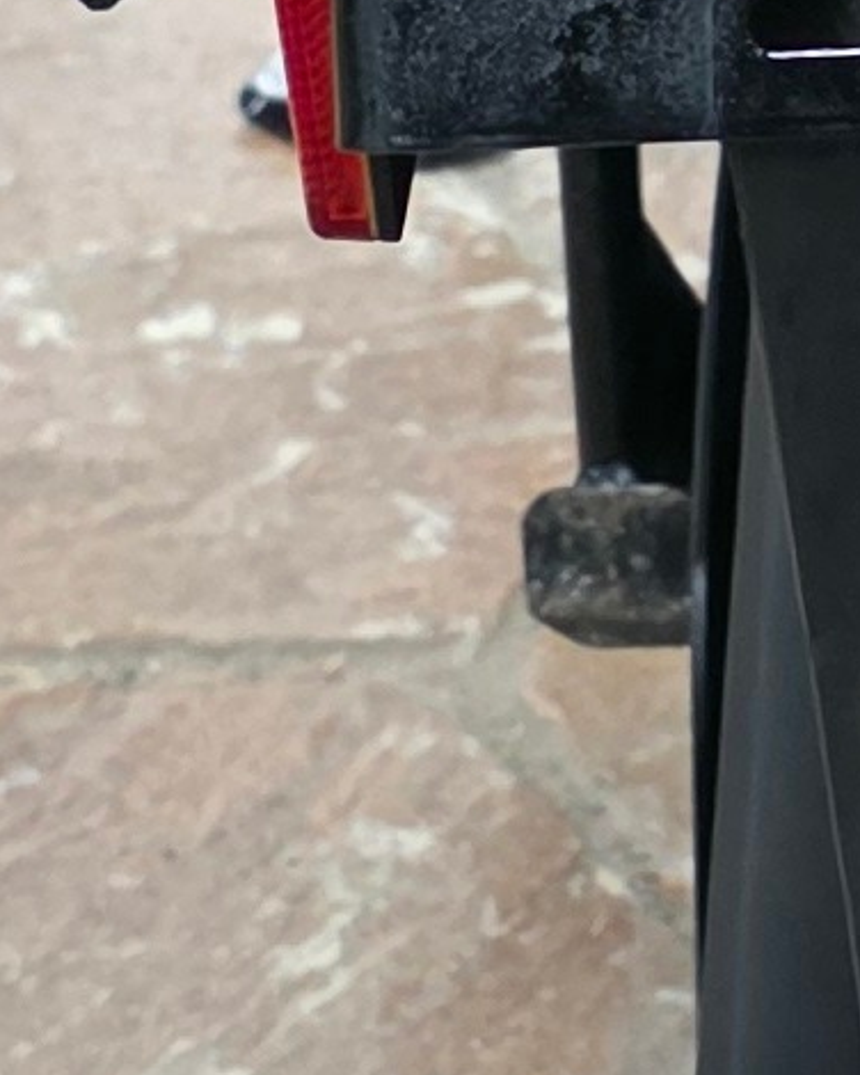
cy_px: -254
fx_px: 6077
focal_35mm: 191
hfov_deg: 7.8
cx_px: 1596
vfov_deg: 9.9
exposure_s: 1/120
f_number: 1.7
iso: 1250
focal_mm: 6.3
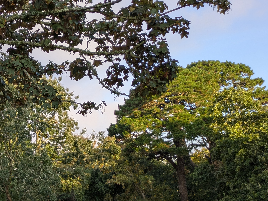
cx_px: -16
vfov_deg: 26.9
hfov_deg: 32.0
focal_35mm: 54
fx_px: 418
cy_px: 136
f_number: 1.89
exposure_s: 1/386
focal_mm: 5.43
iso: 49
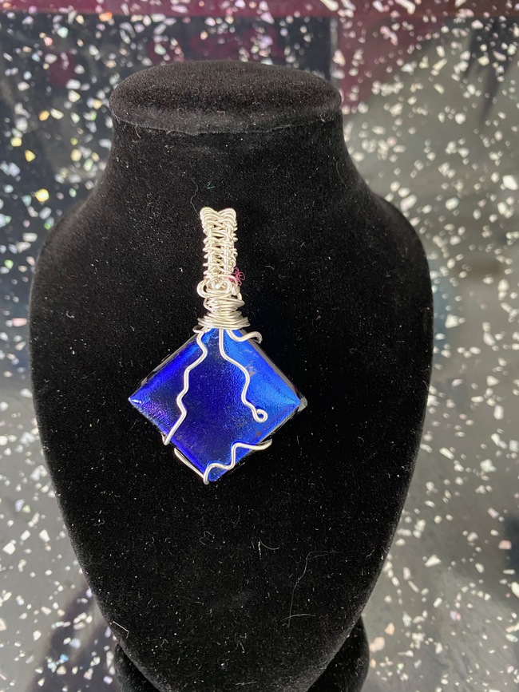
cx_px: 260
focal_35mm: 26
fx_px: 520
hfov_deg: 53.1
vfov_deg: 67.3
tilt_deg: -81.6
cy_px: 346
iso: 500
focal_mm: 4.25
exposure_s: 1/25
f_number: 1.8
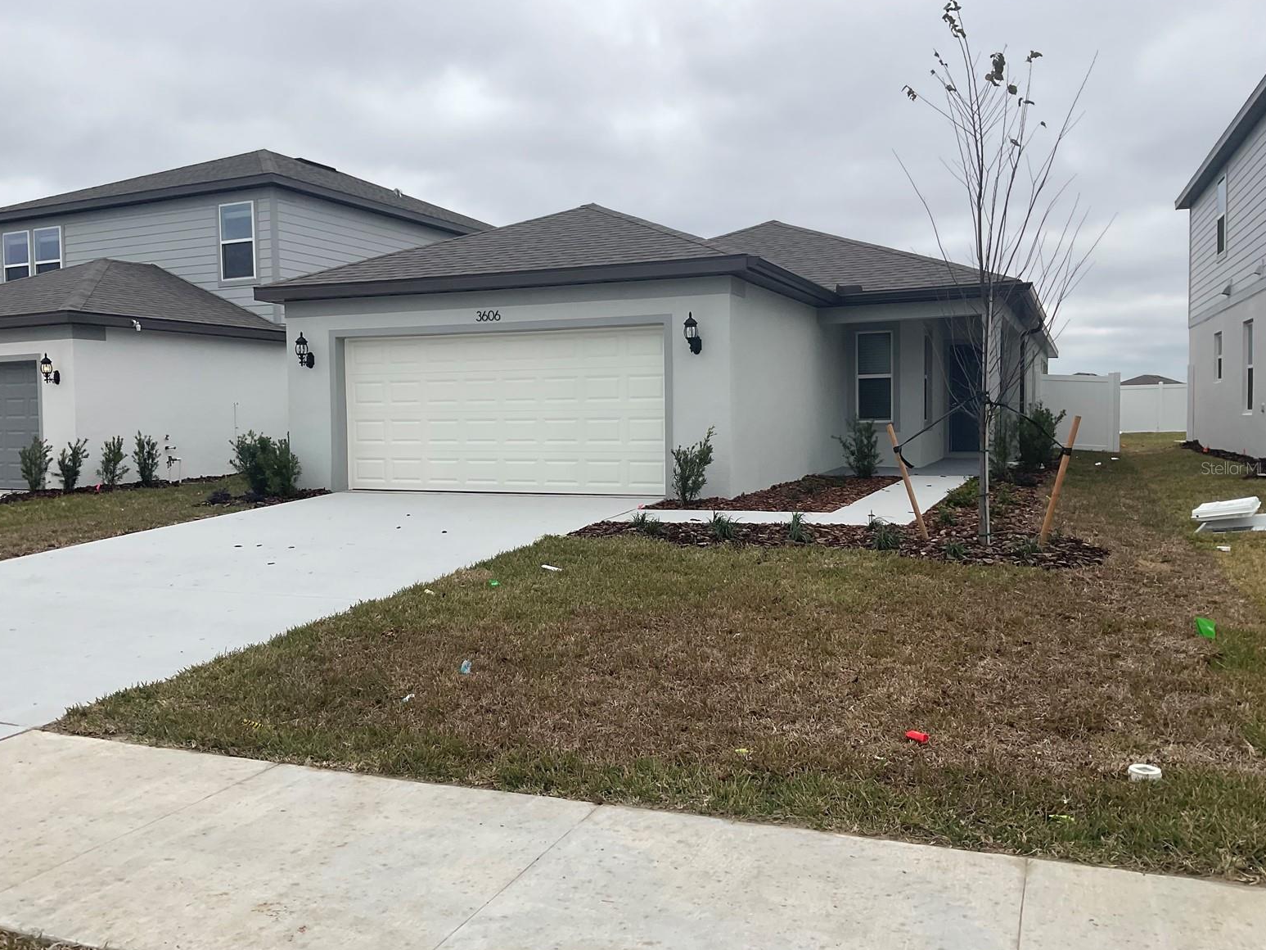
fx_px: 1097
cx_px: 624
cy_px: 468
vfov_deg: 46.8
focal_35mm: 30
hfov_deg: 60.0
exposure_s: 1/1786
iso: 16
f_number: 1.8
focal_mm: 3
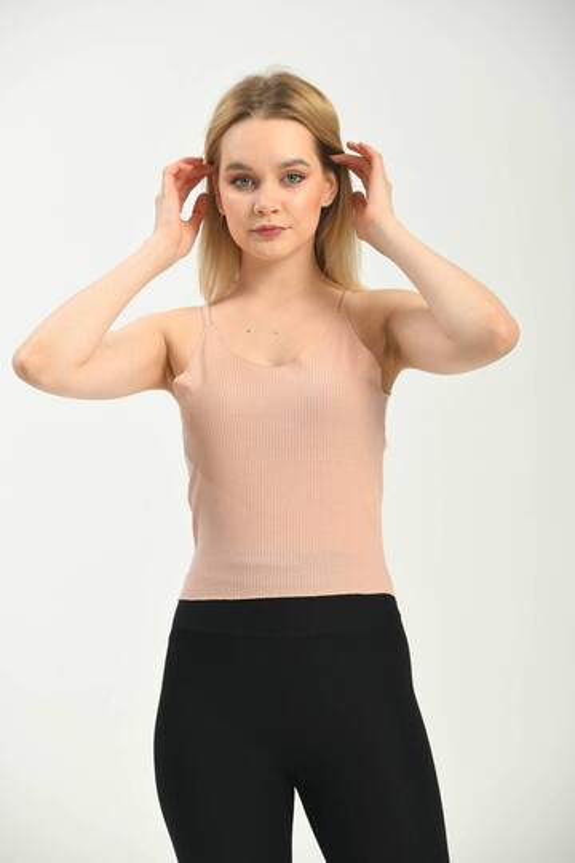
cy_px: 432
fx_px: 3474
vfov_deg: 14.2
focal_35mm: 145
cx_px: 288
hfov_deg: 9.5
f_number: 6.3
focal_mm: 145
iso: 100
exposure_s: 1/160
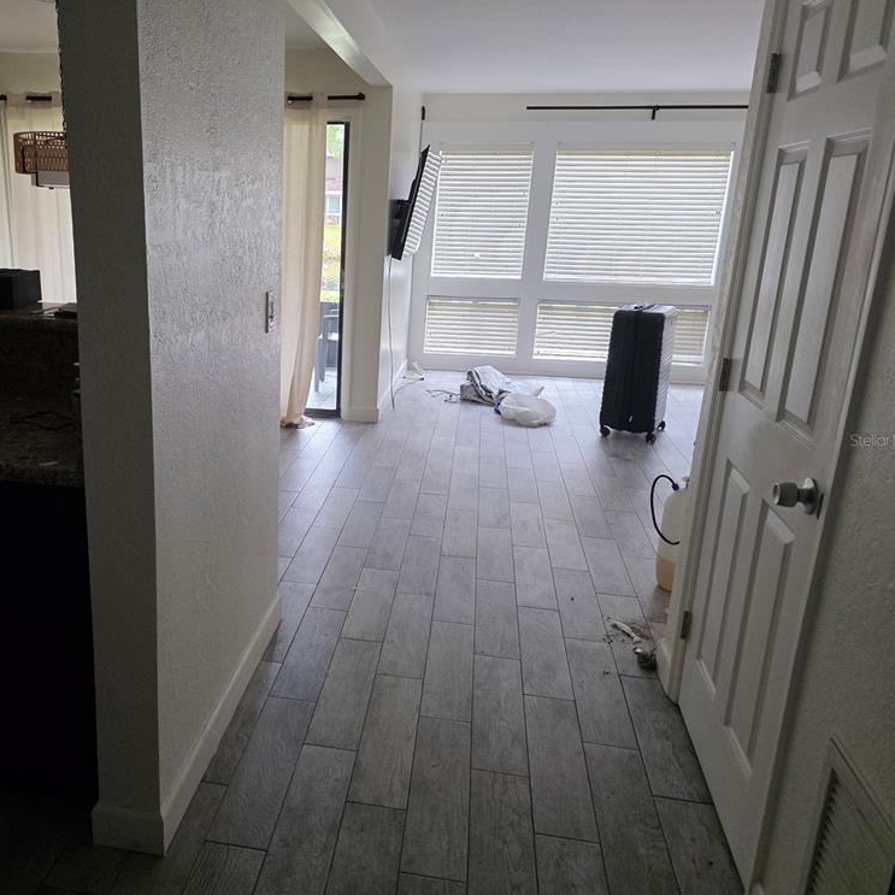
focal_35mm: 28
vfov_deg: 57.3
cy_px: 440
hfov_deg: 56.2
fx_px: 819
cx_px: 306
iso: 320
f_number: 1.7
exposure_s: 1/120
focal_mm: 6.3
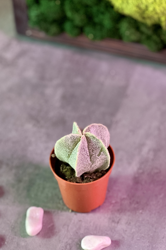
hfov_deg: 13.0
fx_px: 726
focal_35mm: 105
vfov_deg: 19.5
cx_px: 85
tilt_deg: -47.7
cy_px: 135
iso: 320
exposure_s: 1/25
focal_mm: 9
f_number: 2.8
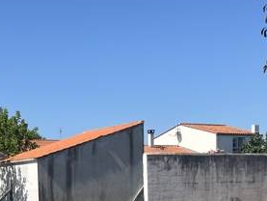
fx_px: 579
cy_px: 231
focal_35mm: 75
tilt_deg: -5.7
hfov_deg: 25.8
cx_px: 83
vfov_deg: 18.7
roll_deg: +1.6
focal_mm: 5.1
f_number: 1.6
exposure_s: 1/3876
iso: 50
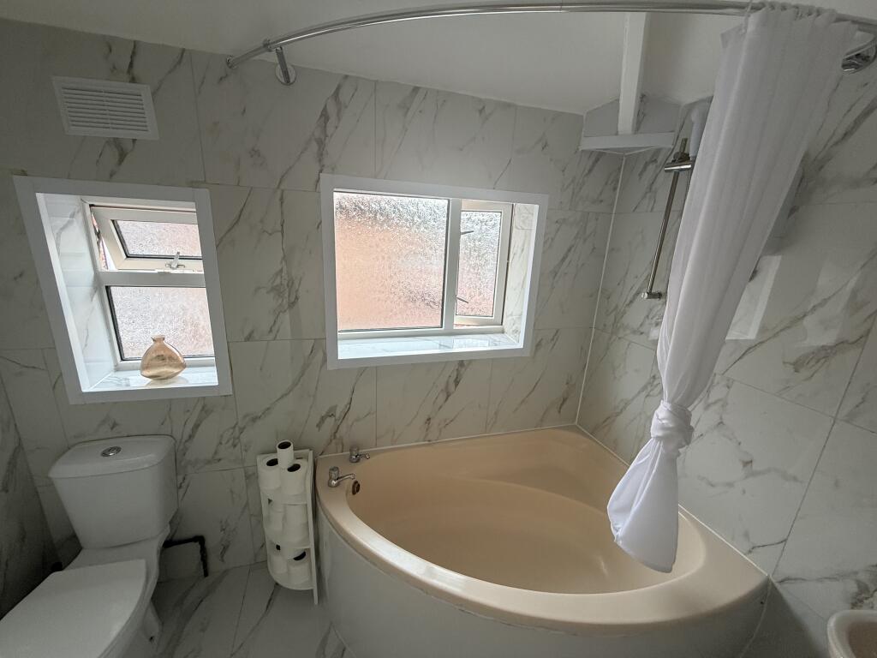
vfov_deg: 85.7
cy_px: 329
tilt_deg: -15.9
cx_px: 438
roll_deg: -3.8
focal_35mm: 14
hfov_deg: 102.1
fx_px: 355
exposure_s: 1/121
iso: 160
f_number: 2.2
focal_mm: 2.22
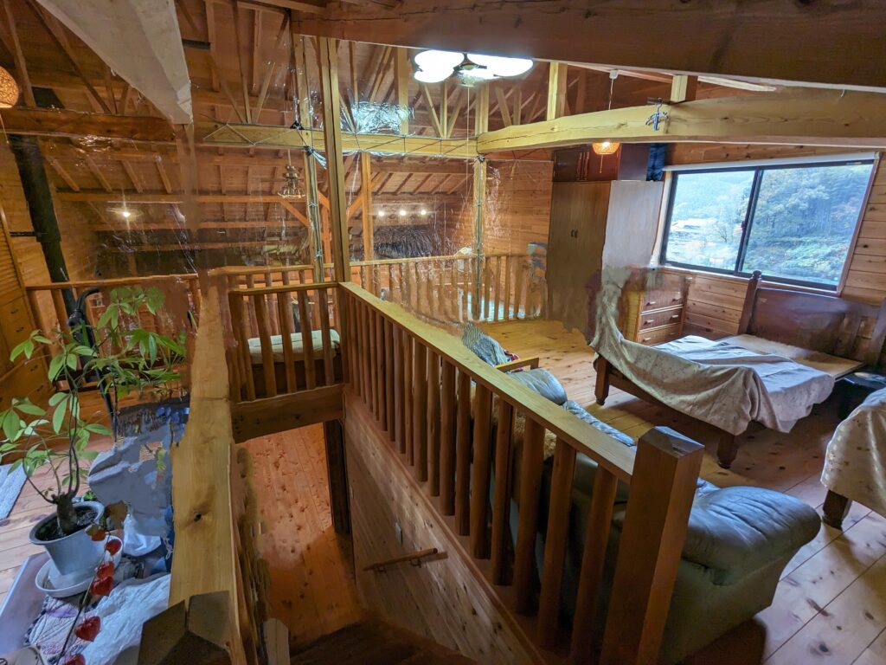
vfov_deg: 78.1
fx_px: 410
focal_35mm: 16
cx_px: 443
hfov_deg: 94.5
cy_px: 332
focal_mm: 2.35
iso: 57
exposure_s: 1/40
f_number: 2.2
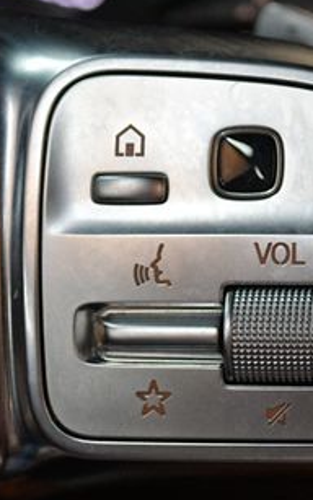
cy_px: 275
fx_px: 1910
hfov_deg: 9.3
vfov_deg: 14.9
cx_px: 274
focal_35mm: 140
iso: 2500
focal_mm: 44
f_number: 5.3
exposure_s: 1/125
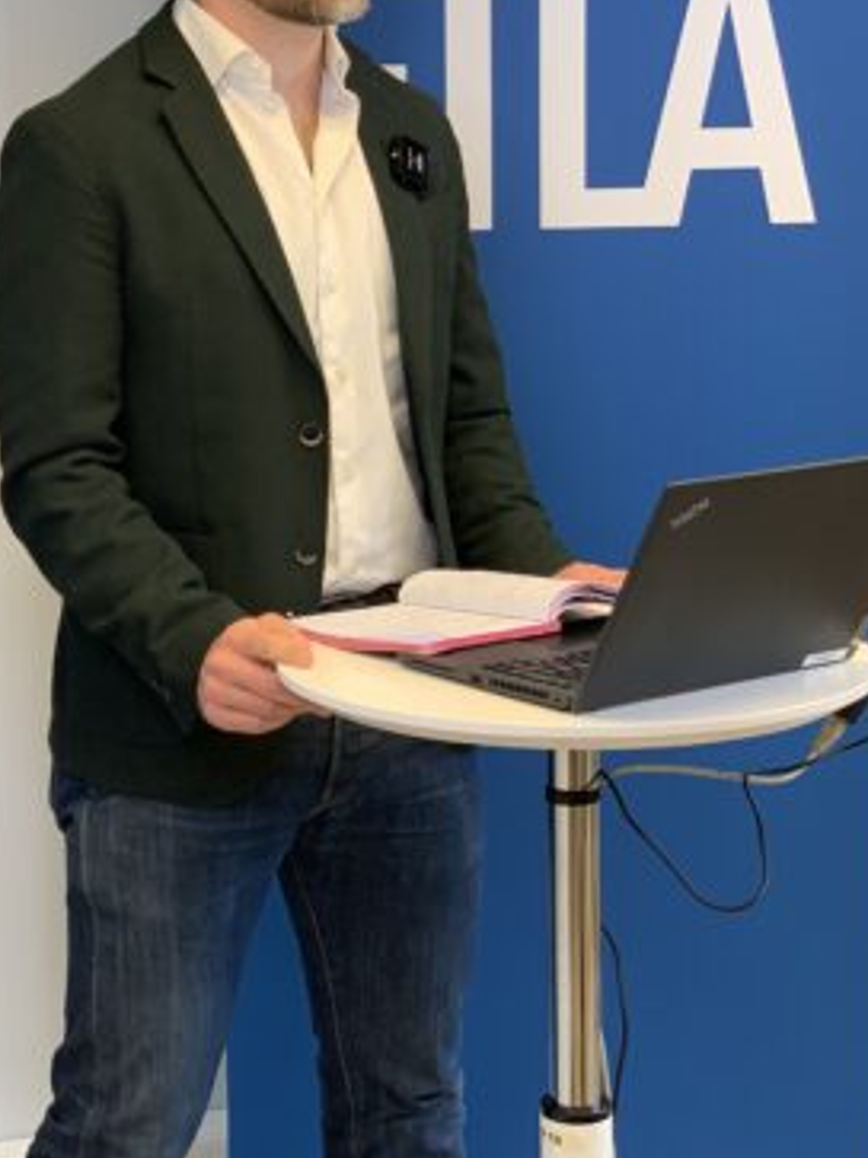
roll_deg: +1.0
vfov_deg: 22.7
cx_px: 236
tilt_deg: -7.6
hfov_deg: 17.1
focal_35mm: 86
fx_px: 2877
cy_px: 459
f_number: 2.4
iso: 64
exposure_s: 1/50
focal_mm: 6
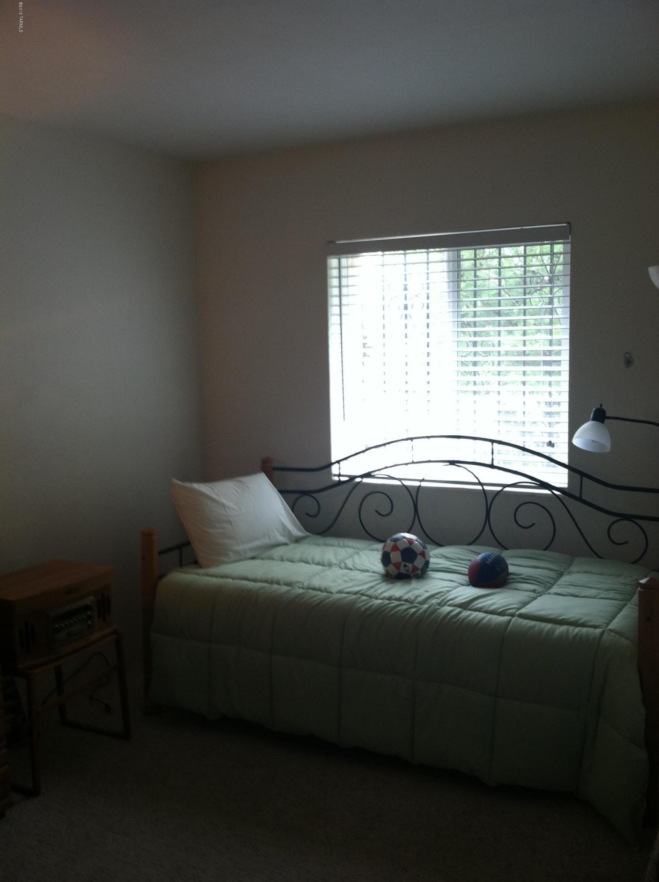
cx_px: 330
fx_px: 891
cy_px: 441
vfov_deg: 52.7
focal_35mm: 35
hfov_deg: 40.6
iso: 80
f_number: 2.8
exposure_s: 1/15
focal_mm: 3.85
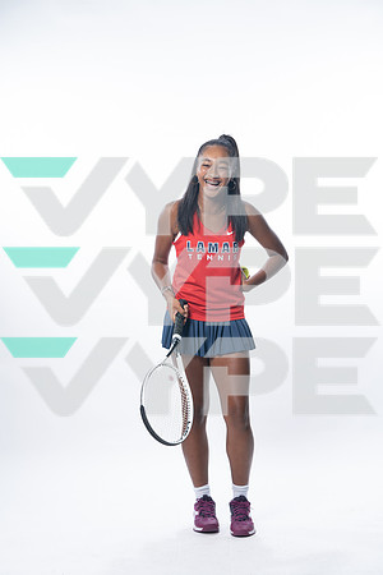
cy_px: 288
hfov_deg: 17.1
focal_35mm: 80
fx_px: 1277
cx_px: 192
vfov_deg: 25.4
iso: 200
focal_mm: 80
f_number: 5.6
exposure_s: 1/250
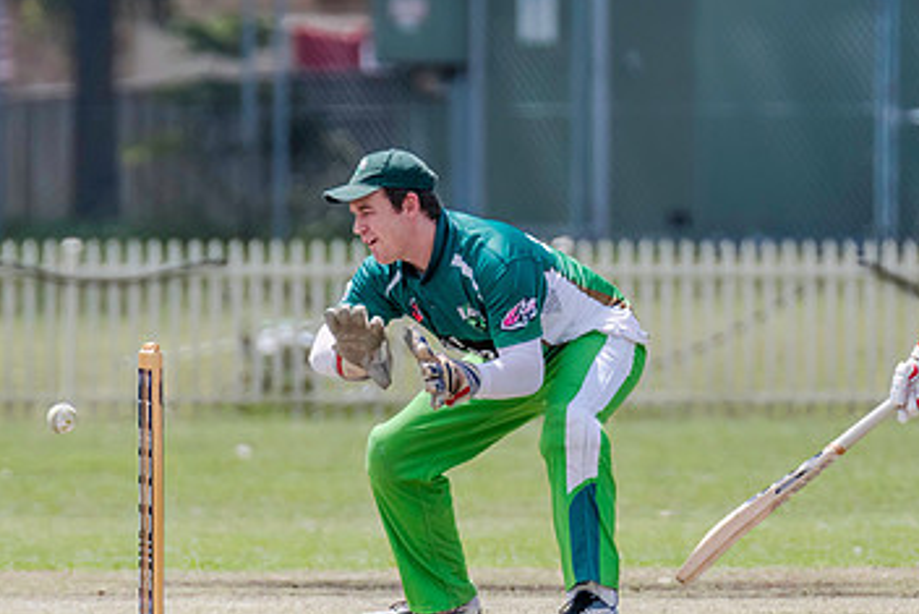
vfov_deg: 1.5
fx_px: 22907
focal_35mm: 897
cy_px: 528
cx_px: 423
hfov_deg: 2.3
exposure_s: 1/2500
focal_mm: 460
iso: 800
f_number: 6.3
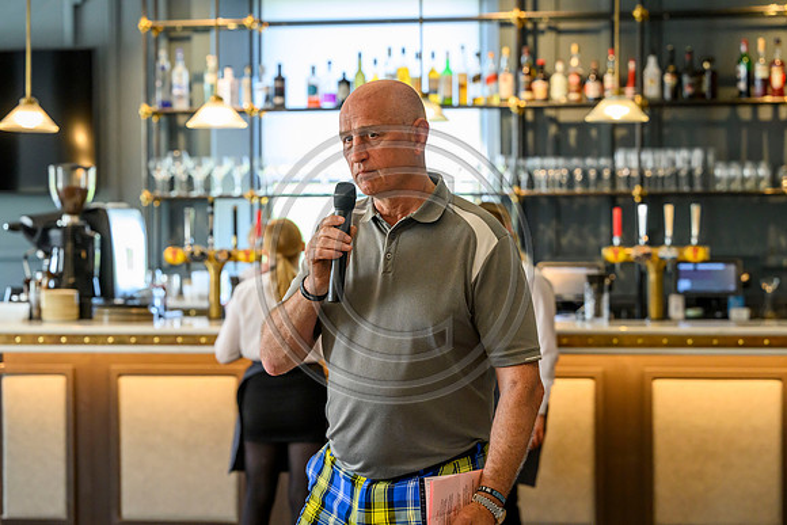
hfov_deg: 23.4
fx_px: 1902
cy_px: 262
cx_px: 394
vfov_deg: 15.7
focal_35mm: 87
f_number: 4
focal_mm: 87
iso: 4000
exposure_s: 1/500
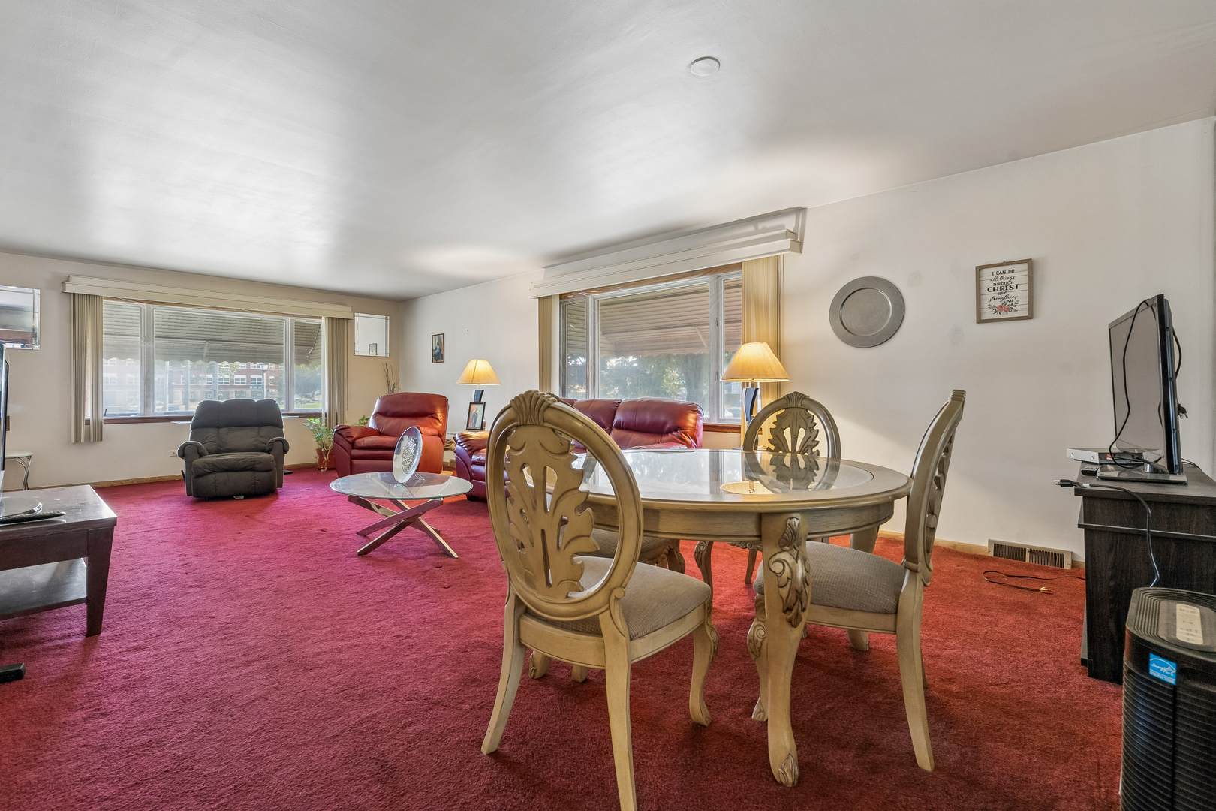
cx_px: 608
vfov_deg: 73.7
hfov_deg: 96.7
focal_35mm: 16
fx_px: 540
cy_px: 406
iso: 400
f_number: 8
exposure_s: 1/15
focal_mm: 16
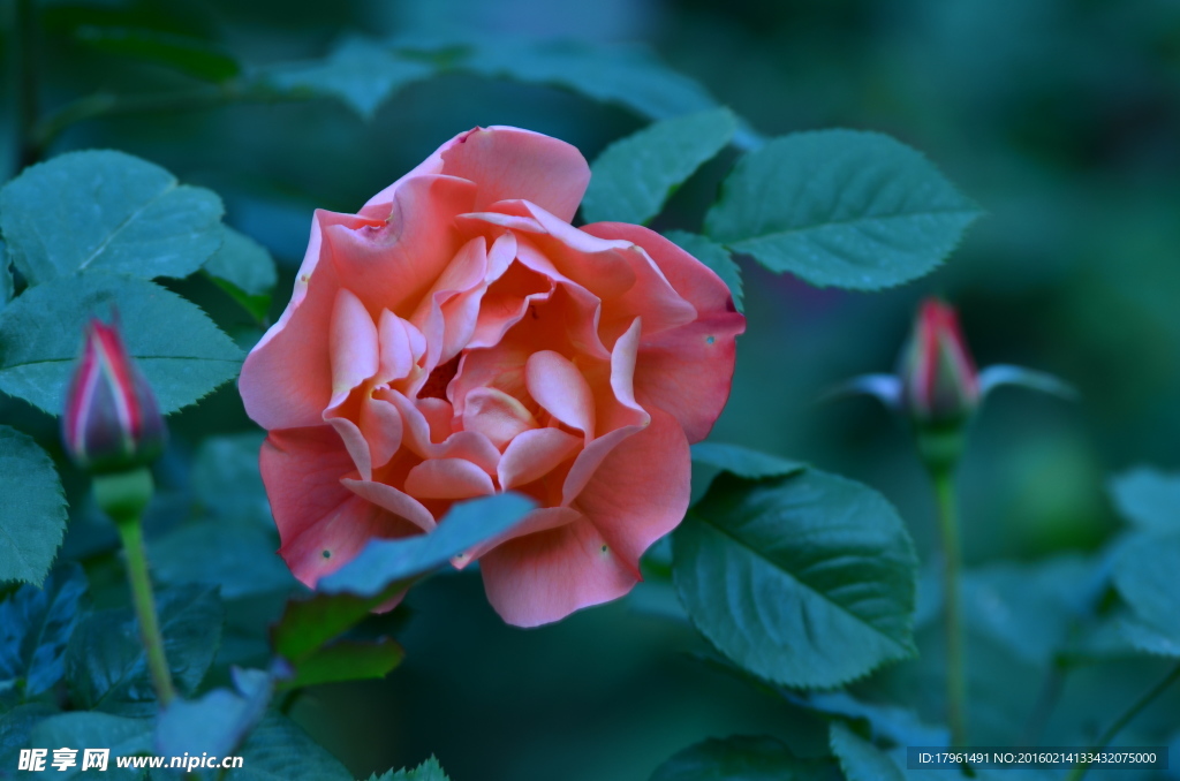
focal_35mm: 450
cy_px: 390
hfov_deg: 4.6
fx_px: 14718
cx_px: 590
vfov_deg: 3.0
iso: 100
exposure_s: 1/60
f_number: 6.3
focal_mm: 300
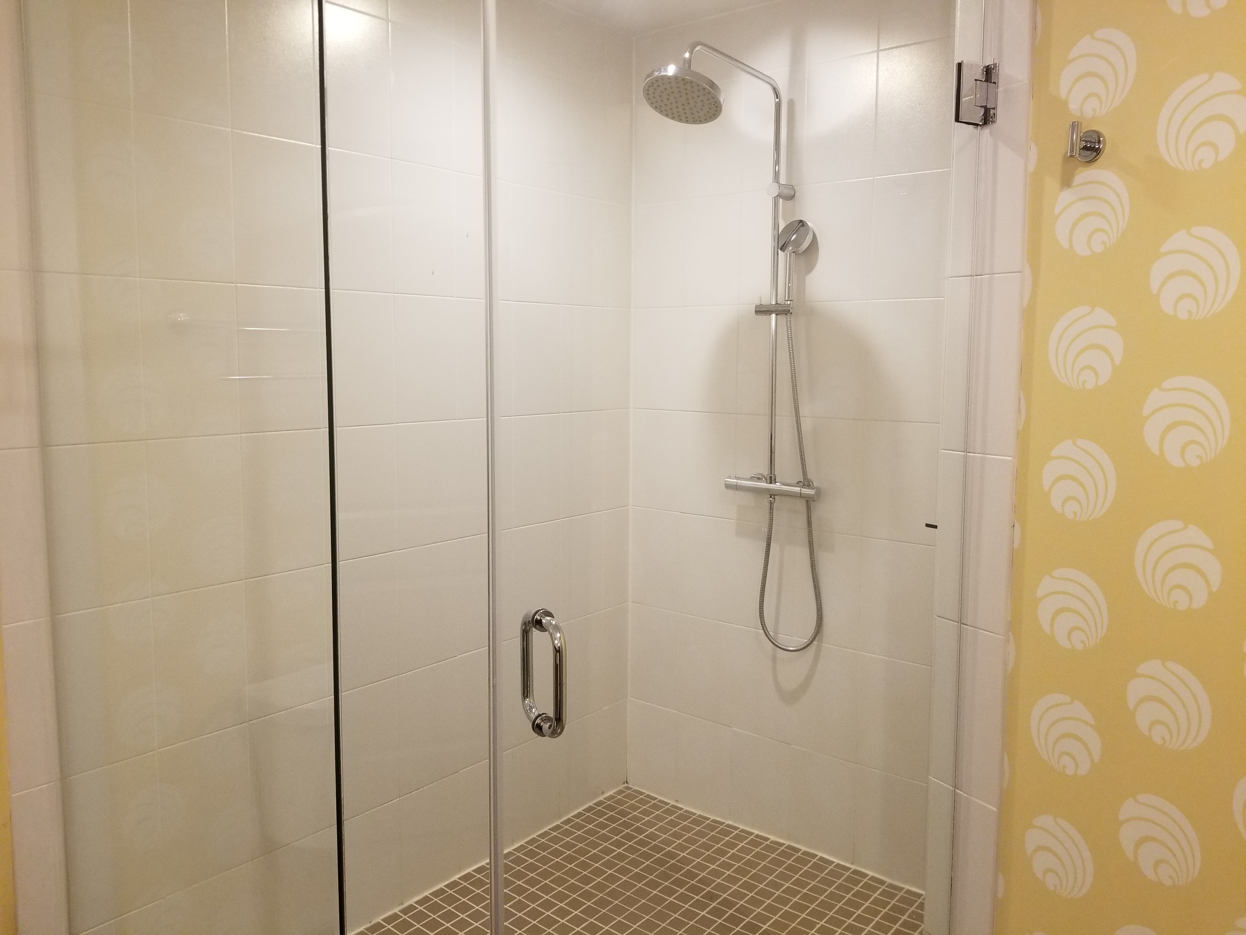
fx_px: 936
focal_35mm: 26
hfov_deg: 67.3
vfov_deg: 53.1
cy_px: 468
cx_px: 623
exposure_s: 1/40
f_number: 1.7
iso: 200
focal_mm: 4.25
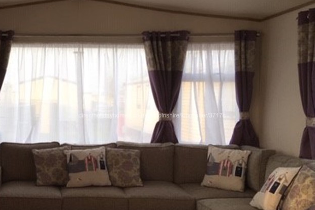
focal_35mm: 34
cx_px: 152
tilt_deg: -2.4
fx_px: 297
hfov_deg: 55.8
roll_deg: -0.5
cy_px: 115
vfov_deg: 38.8
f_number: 2.2
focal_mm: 4.15
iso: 25
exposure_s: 1/100
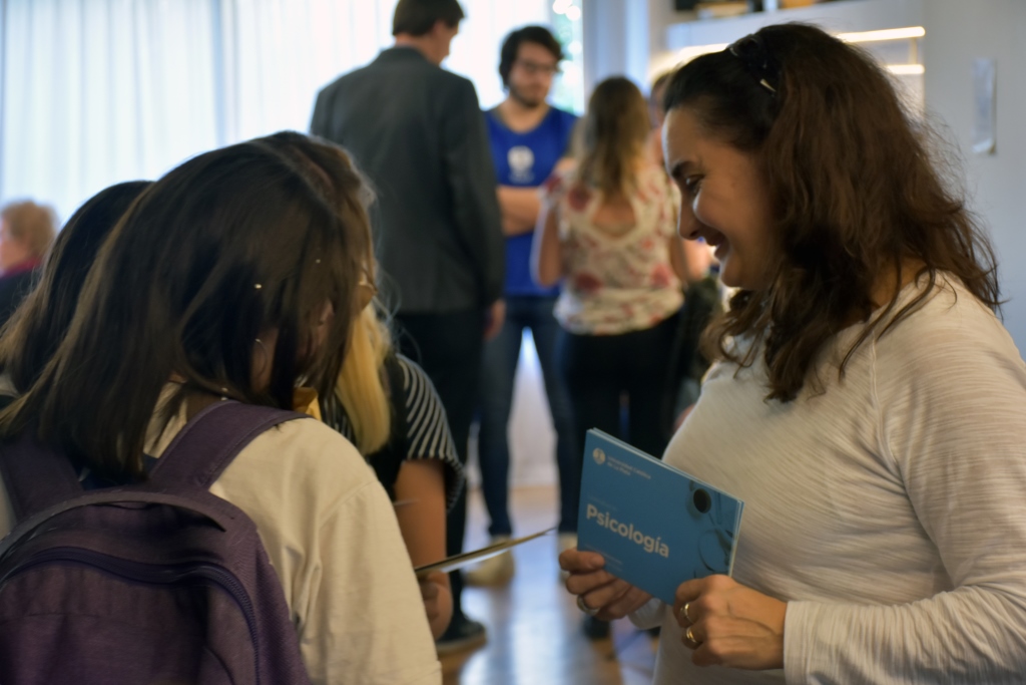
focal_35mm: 78
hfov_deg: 26.0
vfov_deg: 17.5
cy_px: 342
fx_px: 2223
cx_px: 513
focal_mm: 52
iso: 800
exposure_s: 1/40
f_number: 4.8
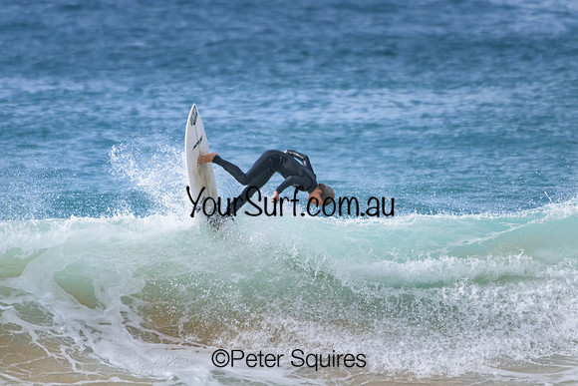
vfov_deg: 1.5
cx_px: 289
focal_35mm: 900
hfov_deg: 2.3
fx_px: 14453
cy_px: 193
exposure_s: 1/2000
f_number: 11
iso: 1000
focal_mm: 900
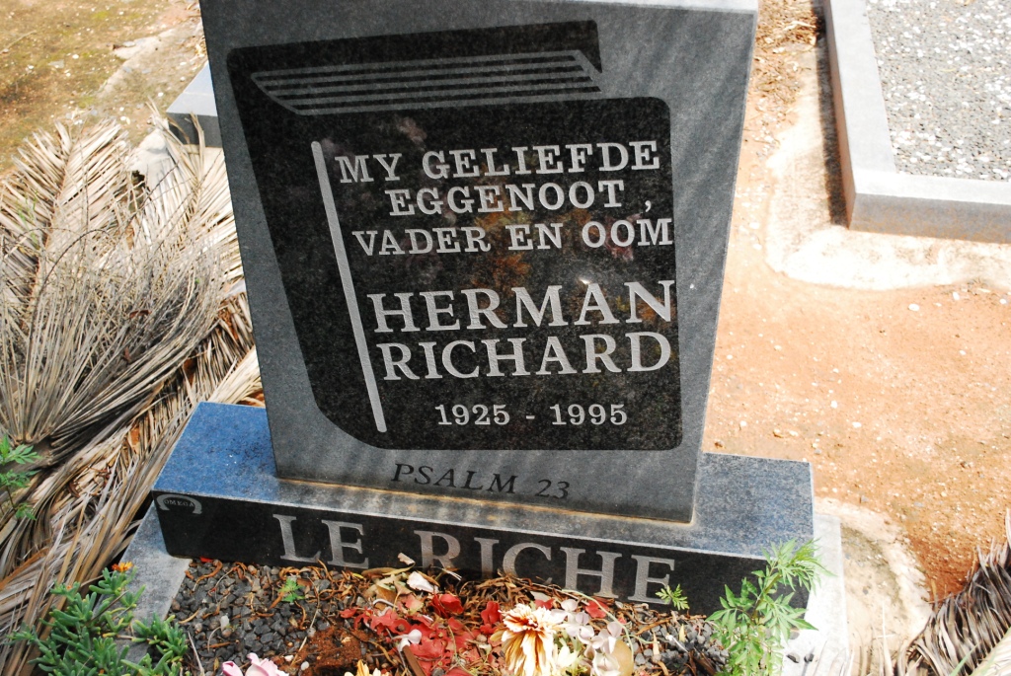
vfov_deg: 32.0
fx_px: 1181
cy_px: 338
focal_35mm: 42
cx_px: 506
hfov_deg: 46.4
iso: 1600
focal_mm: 28
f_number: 4.5
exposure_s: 1/1250
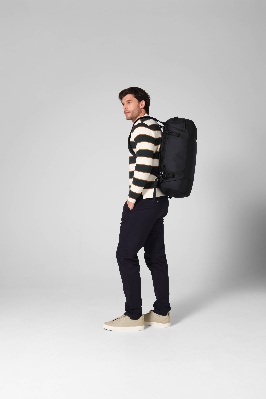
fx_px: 465
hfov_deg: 31.9
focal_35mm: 42
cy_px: 200
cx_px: 133
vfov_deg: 46.4
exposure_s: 1/125
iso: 160
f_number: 8
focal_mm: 28.3
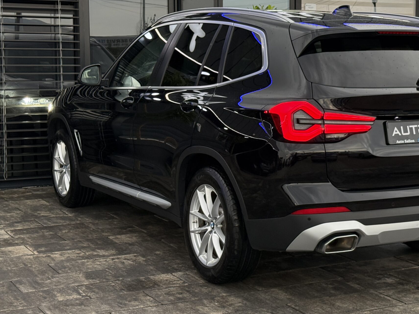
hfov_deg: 26.9
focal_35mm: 72
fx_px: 871
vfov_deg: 20.4
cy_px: 125
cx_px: 274
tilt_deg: -3.1
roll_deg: +0.8
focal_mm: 6.76
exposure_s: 1/138
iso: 160
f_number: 1.78
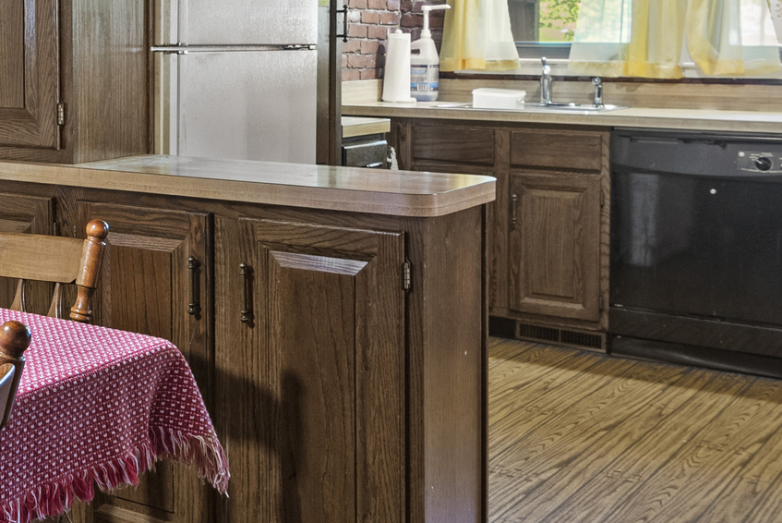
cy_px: 21
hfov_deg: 30.9
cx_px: -70
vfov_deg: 22.6
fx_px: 1261
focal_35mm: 58
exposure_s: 2.5
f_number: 8
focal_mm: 16
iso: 200
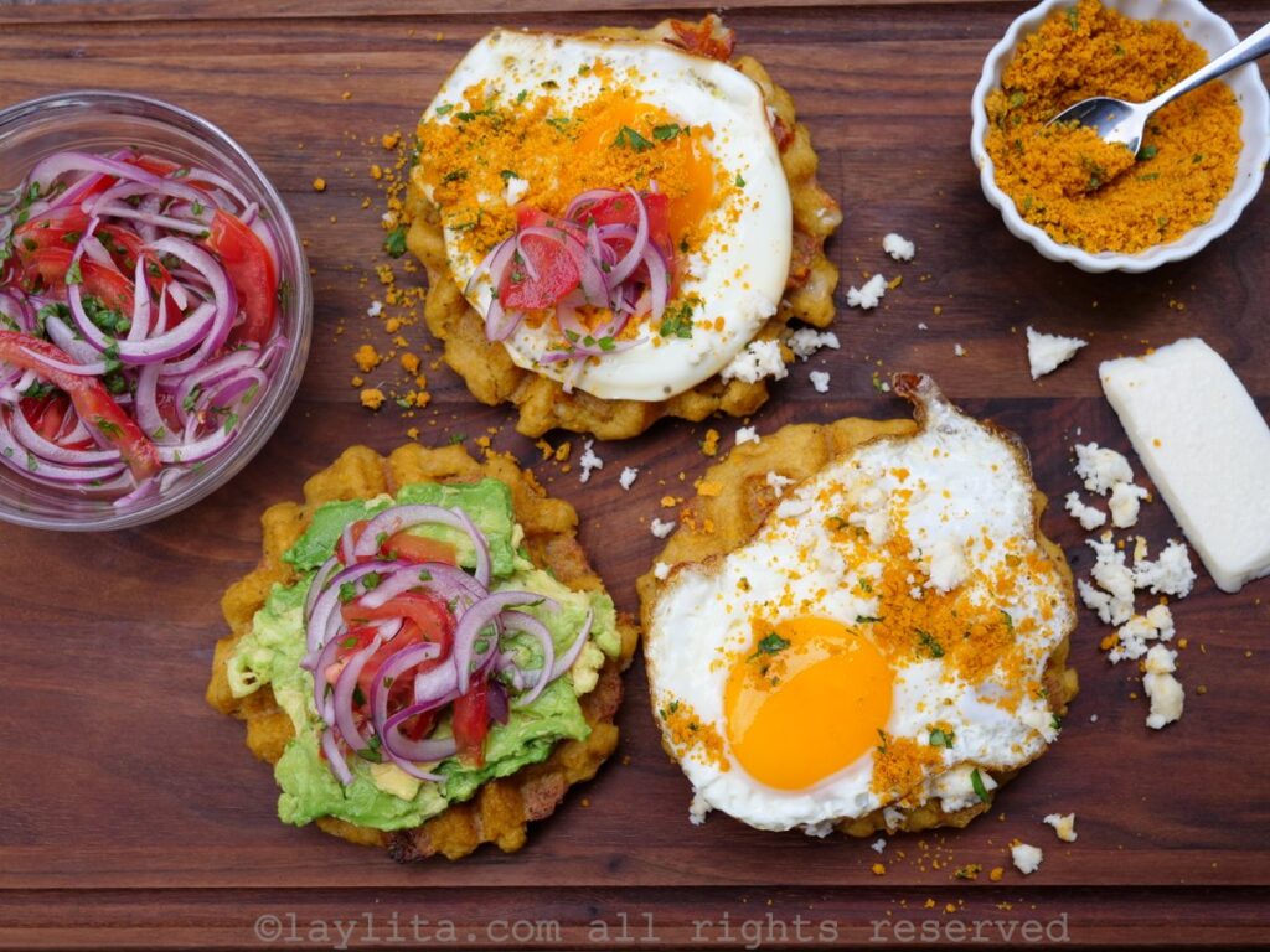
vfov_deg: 31.5
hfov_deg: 41.2
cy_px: 476
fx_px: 1688
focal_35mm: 46
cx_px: 635
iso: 250
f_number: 3.4
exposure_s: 1/60
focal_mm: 23
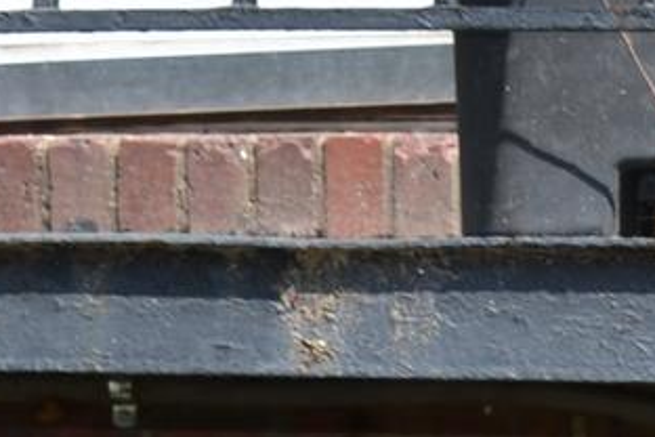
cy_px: 1379
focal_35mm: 276
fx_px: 5021
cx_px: 546
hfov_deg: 7.4
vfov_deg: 4.7
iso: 100
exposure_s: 1/200
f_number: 6.3
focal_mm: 28
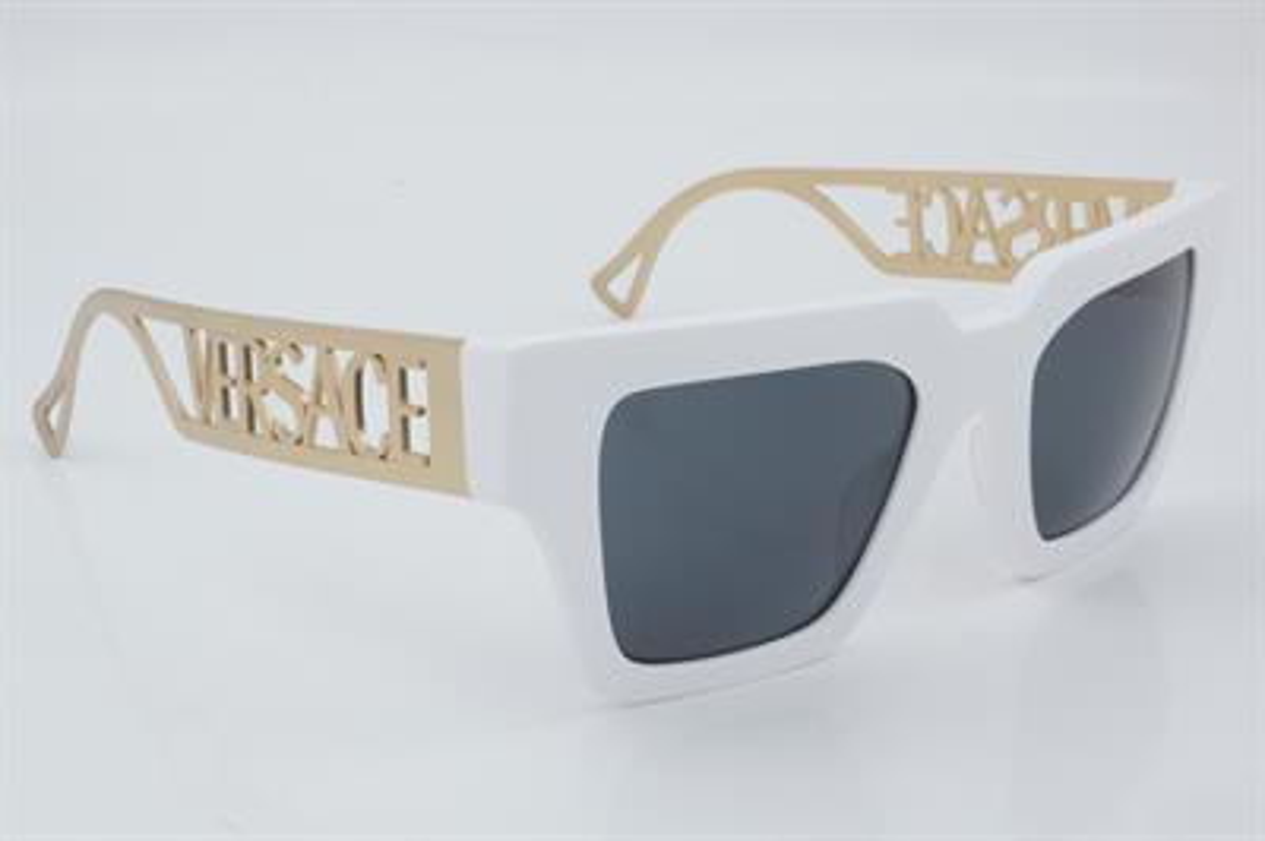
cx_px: 632
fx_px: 2370
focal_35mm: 68
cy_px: 420
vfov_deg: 20.1
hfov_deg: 29.9
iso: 100
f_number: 32
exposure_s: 1/3
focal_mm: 45
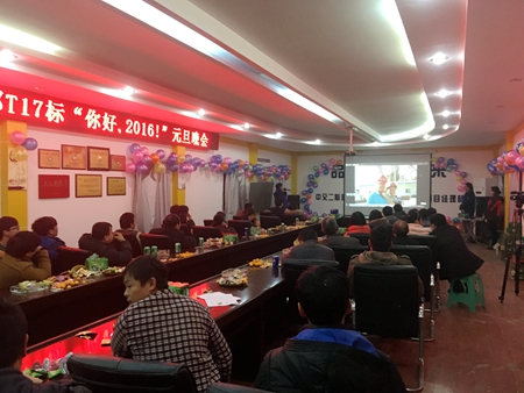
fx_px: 439
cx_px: 262
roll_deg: -0.5
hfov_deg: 61.6
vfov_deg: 48.3
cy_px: 196
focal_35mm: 29
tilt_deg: -2.5
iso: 200
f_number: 2.2
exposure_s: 1/25
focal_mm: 4.15
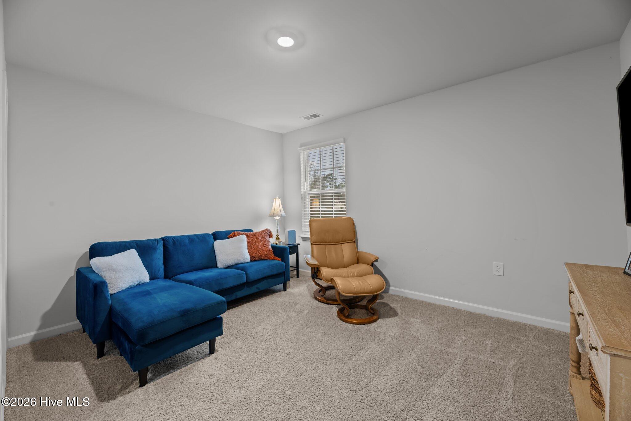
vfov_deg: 81.2
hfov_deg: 104.3
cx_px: 316
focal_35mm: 14
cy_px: 210
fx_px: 245
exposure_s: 1.6
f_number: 9
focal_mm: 14
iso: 400
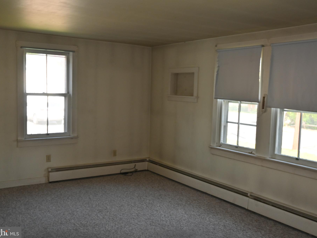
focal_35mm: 37
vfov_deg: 38.8
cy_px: 120
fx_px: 337
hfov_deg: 50.3
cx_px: 162
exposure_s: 1/60
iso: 450
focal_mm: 22.5
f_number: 4
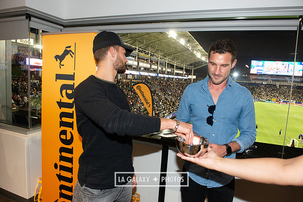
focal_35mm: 24
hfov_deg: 73.7
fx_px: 202
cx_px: 152
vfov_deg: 53.2
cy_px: 101
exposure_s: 1/60
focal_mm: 24
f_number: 6.3
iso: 640
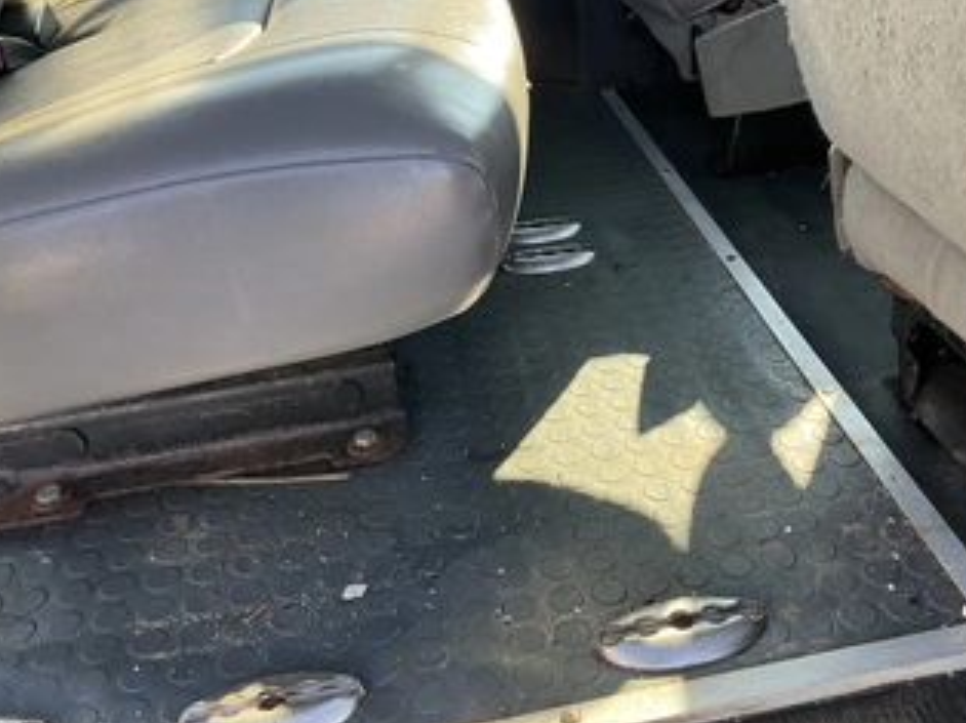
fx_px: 1032
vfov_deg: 38.5
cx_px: 594
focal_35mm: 37
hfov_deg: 49.8
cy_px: 311
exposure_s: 1/145
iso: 32
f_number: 1.8
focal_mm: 3
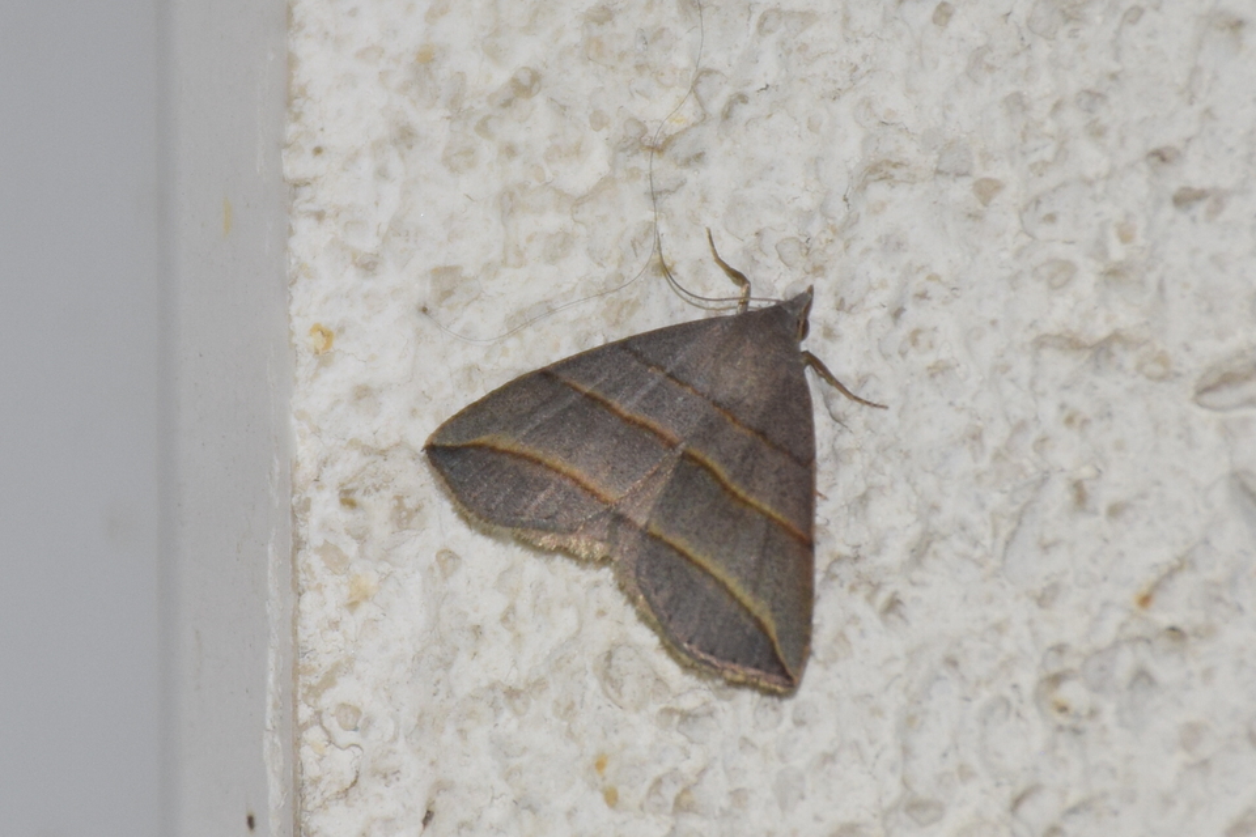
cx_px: 628
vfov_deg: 6.5
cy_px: 418
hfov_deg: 9.8
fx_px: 7326
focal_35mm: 210
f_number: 5.6
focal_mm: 140
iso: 320
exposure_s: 1/60
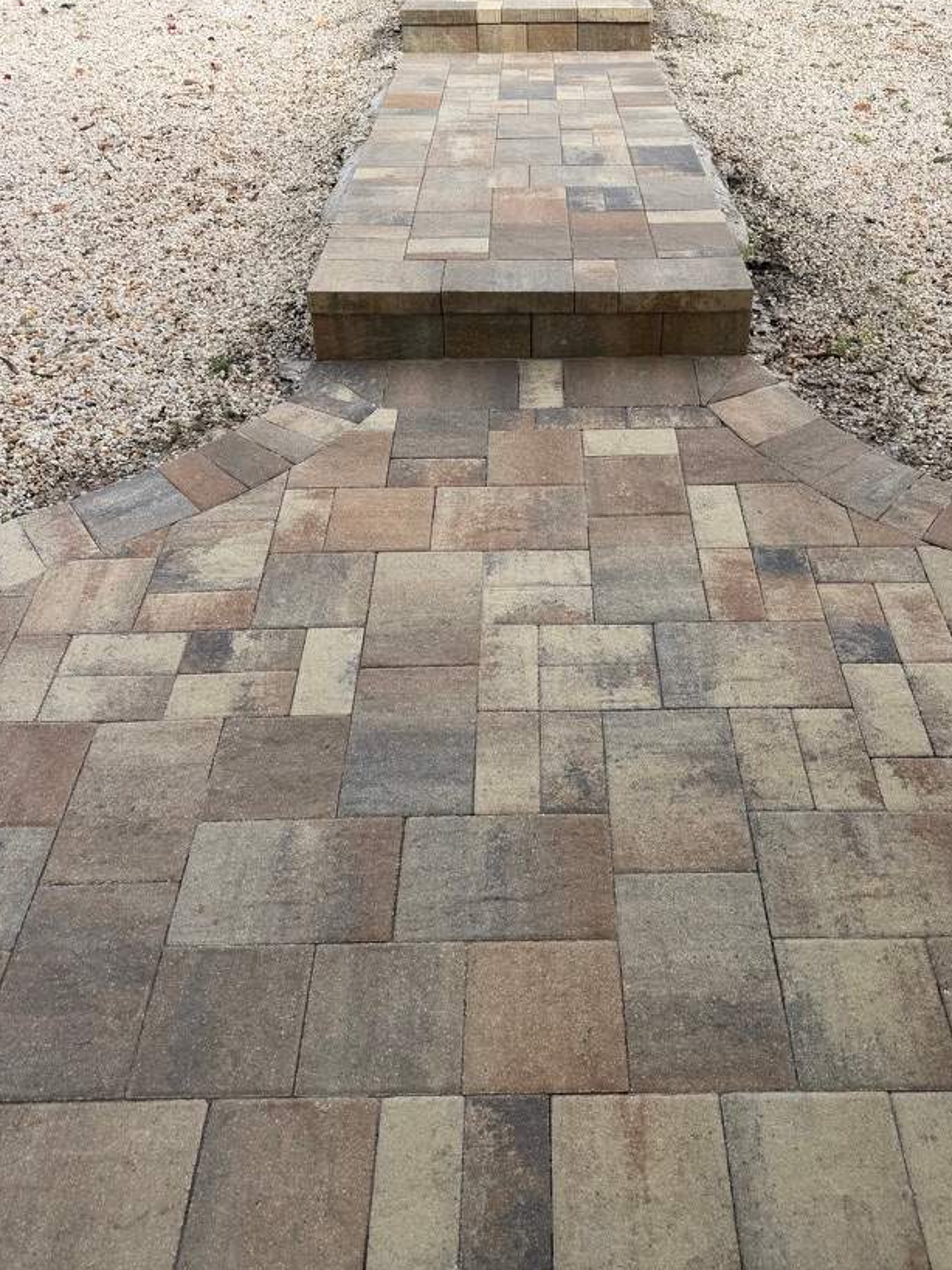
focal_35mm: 30
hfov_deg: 46.7
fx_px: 1100
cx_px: 540
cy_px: 580
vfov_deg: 59.9
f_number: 1.78
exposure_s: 1/2611
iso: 80
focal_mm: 6.76
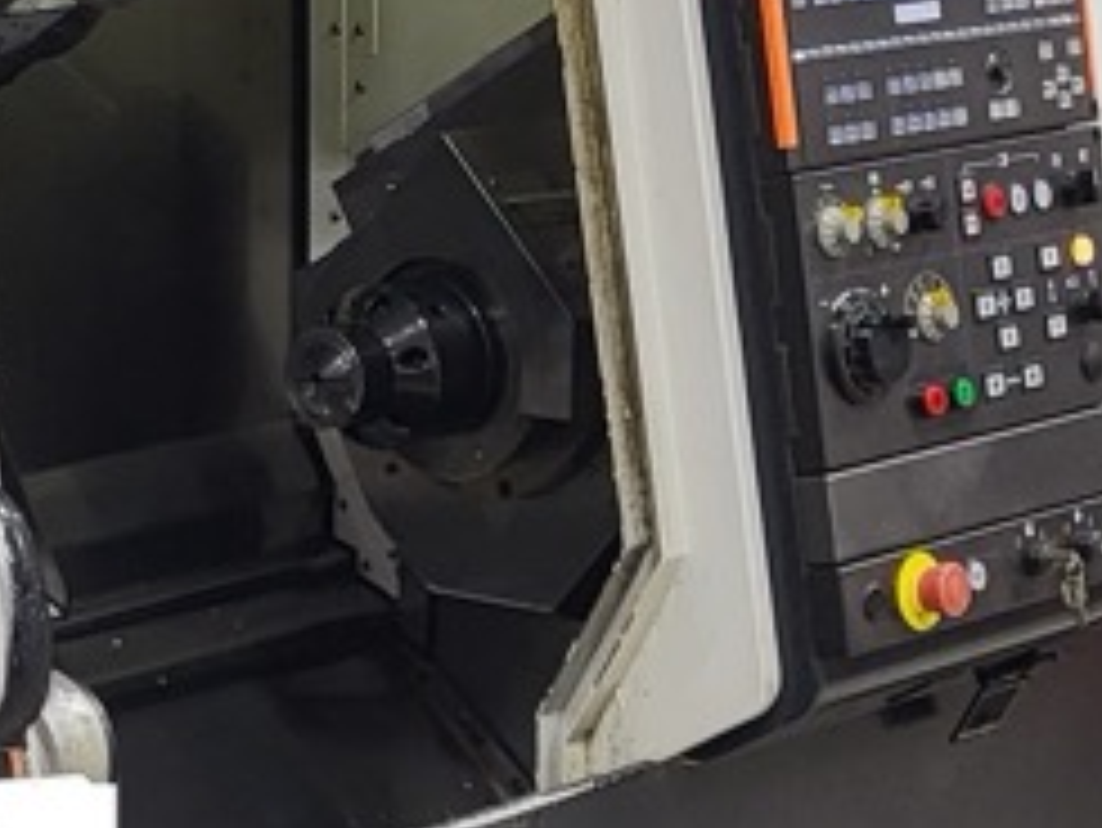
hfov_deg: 14.3
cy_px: 810
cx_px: 49
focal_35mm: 136
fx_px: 4332
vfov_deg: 10.8
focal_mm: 5.4
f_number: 1.8
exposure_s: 1/120
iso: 250
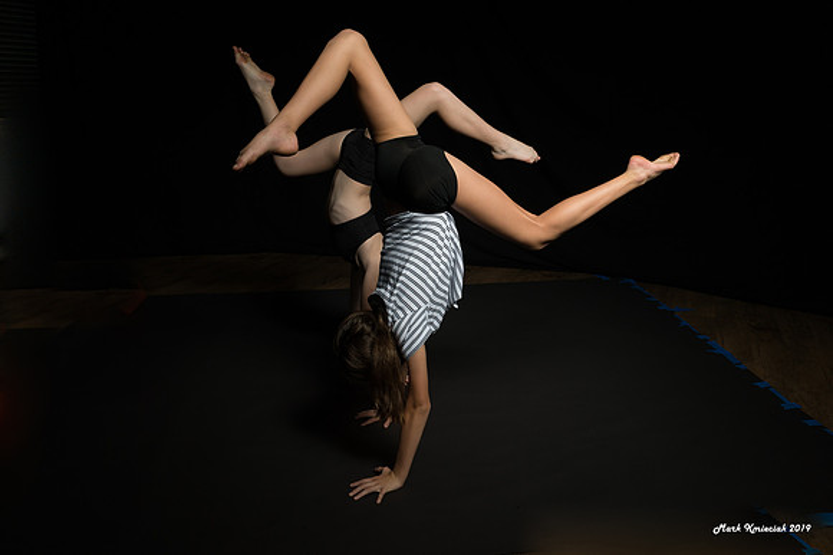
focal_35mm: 32
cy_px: 214
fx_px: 742
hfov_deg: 58.3
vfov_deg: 40.8
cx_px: 486
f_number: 9
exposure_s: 1/250
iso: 200
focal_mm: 24
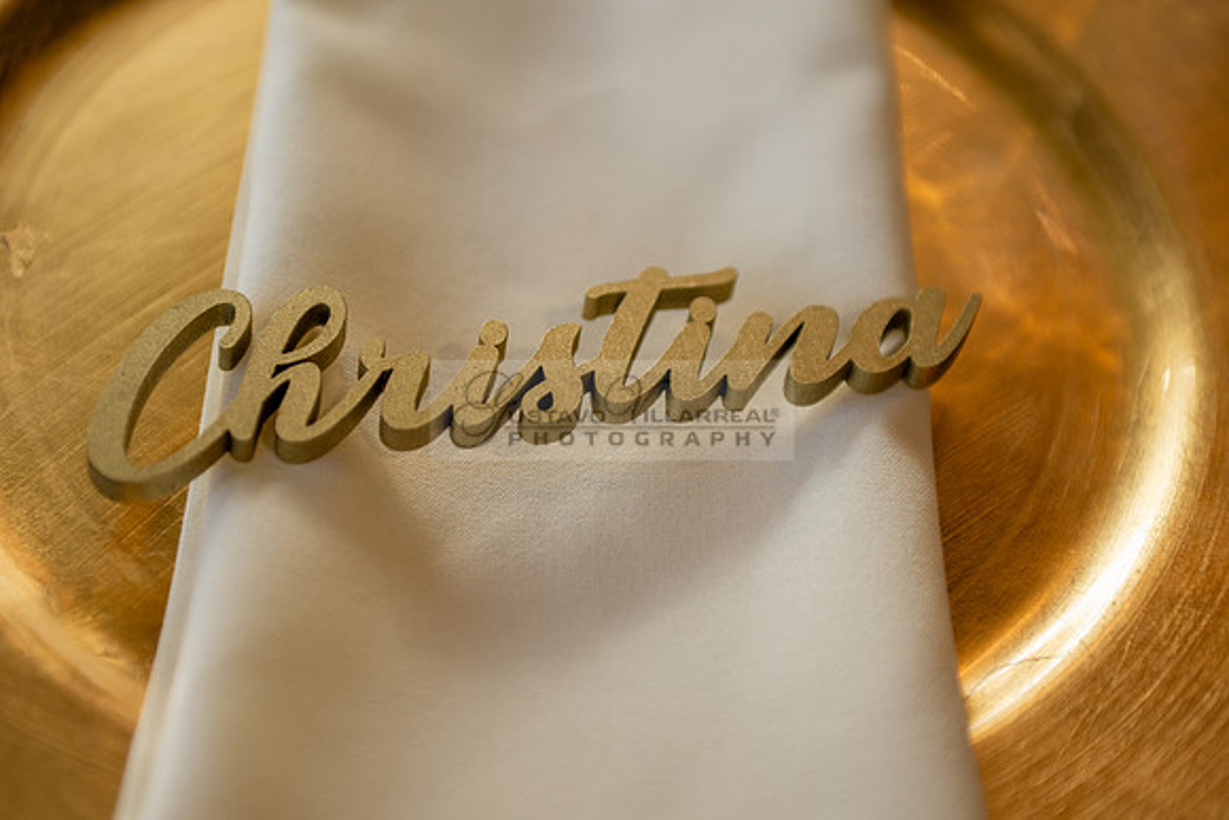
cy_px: 410
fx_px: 2390
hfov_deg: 28.8
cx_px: 614
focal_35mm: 70
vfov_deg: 19.5
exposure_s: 1/160
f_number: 2.8
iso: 160
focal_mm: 70
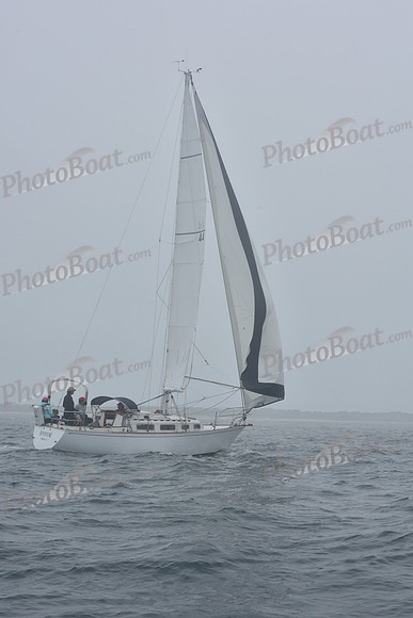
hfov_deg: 19.5
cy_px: 309
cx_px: 206
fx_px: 1204
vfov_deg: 28.8
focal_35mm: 70
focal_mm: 70
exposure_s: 1/800
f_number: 11
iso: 250
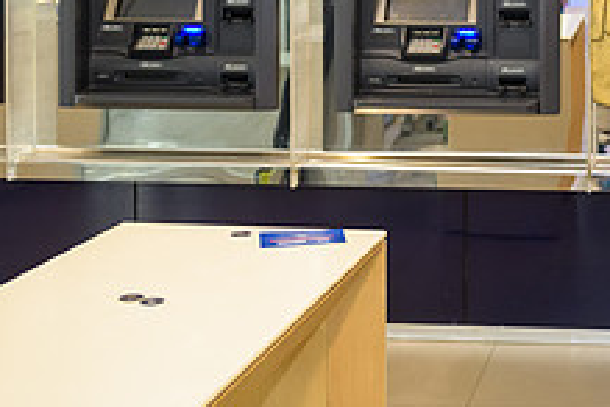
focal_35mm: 82
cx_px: 599
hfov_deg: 23.8
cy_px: -93
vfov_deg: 15.9
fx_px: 1389
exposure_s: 1/125
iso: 800
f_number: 3.2
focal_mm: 31
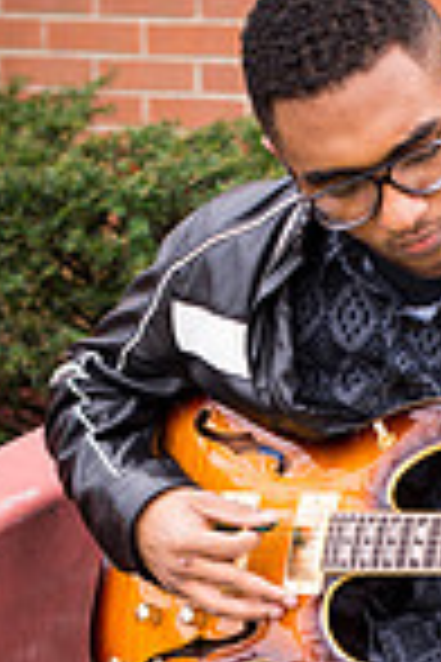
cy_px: 707
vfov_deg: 13.2
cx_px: 428
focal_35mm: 153
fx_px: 2811
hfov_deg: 8.9
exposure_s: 1/80
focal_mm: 50
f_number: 2.8
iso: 200
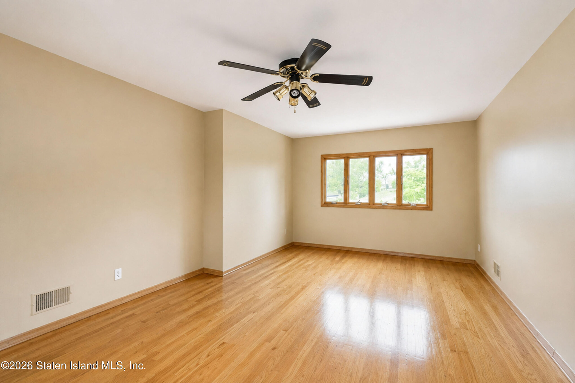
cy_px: 192
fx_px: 240
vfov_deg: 77.3
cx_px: 288
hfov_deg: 100.4
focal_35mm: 15
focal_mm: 10
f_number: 8
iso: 2000
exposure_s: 1/60
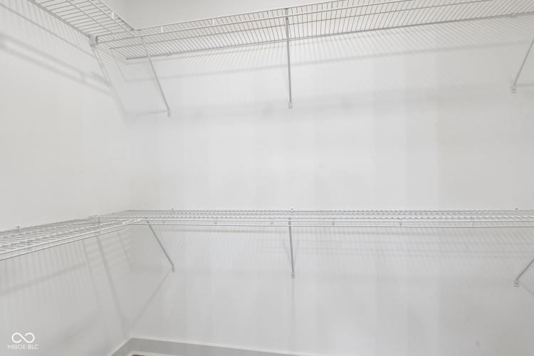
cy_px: 178
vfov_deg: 73.7
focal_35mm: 16
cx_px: 267
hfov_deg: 96.7
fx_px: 237
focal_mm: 16
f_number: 8
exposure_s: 1/15
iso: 360
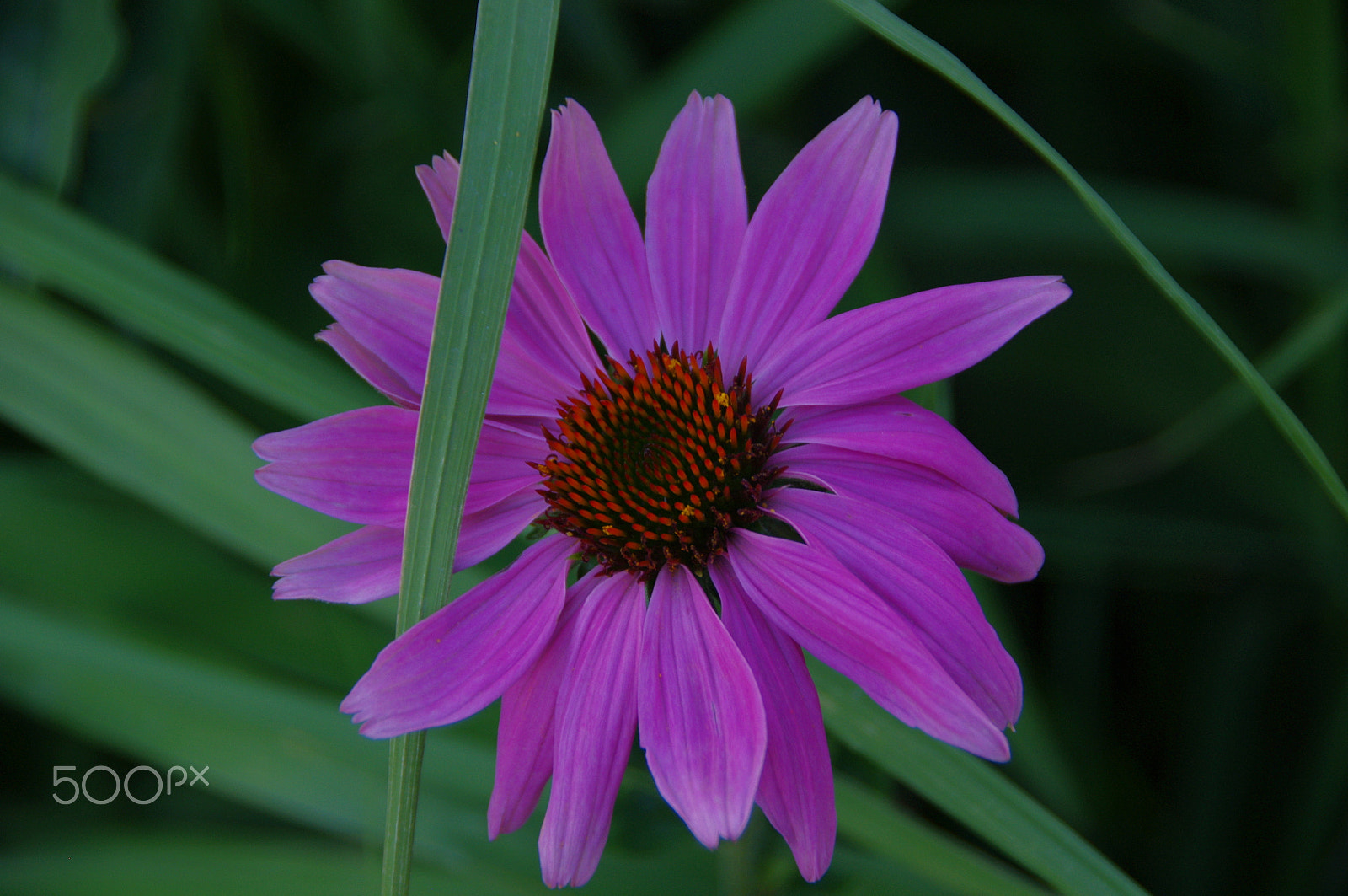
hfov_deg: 10.6
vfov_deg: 7.0
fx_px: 7293
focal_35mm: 195
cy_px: 448
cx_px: 674
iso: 200
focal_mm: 130
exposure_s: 1/80
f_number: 5.6
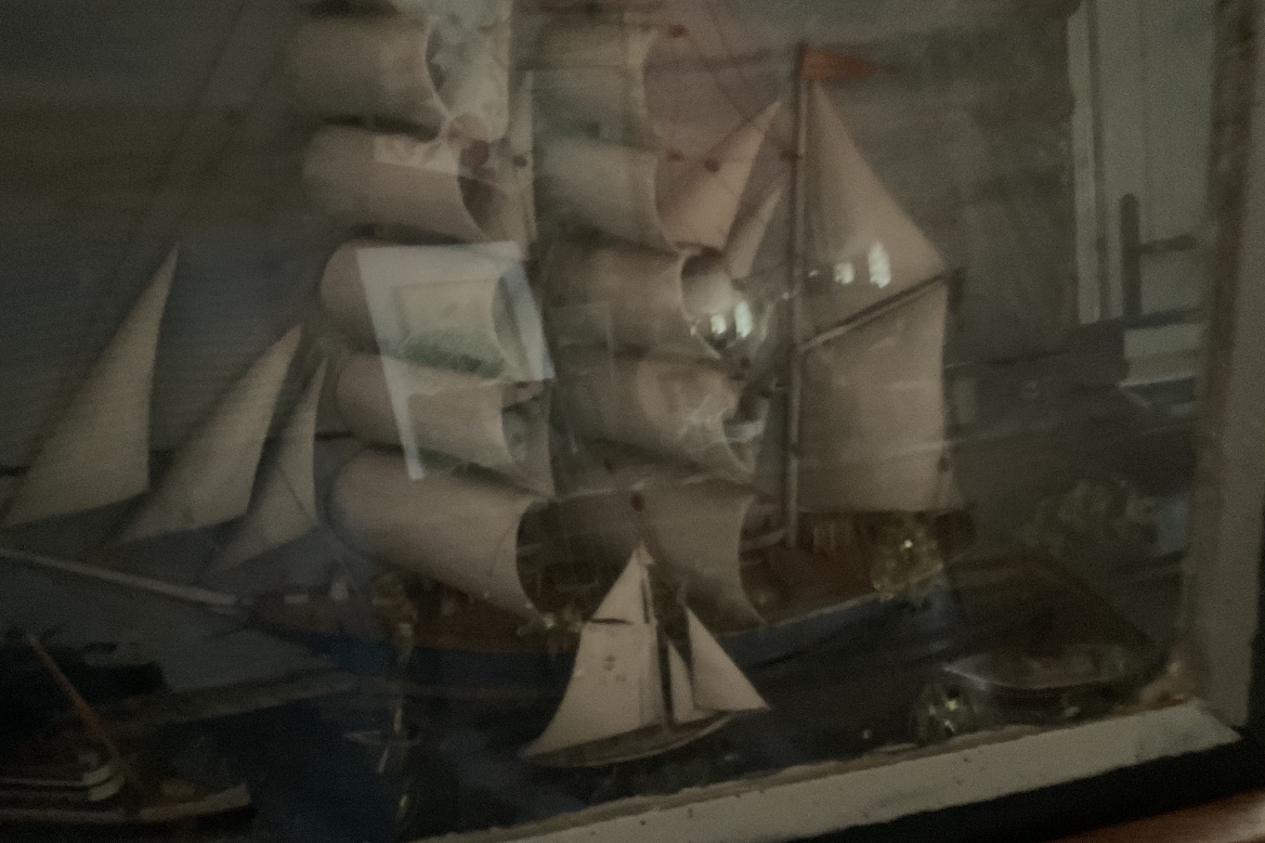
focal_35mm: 31
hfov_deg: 60.3
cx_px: 627
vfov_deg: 42.3
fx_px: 1089
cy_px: 433
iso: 1000
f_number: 1.8
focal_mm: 3
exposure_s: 1/17
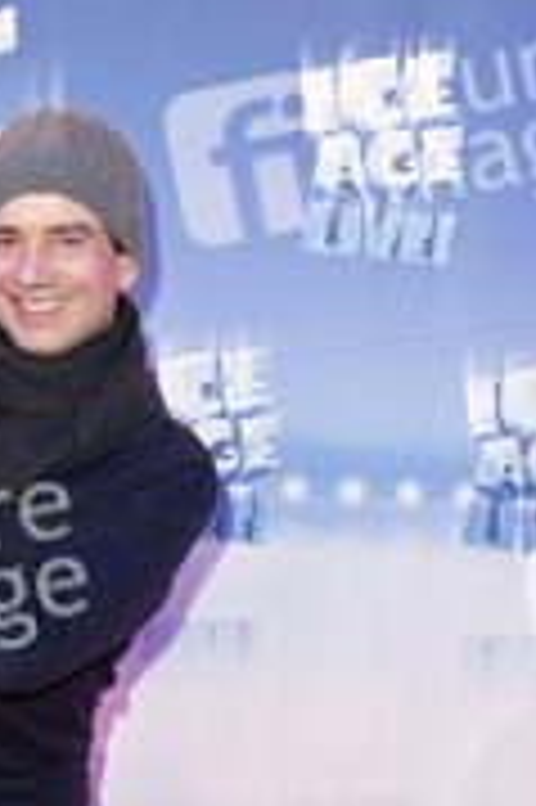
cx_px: -11
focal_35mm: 94
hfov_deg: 14.3
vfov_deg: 20.9
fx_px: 2103
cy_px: 815
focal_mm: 42
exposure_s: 1/200
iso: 1600
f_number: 5.6
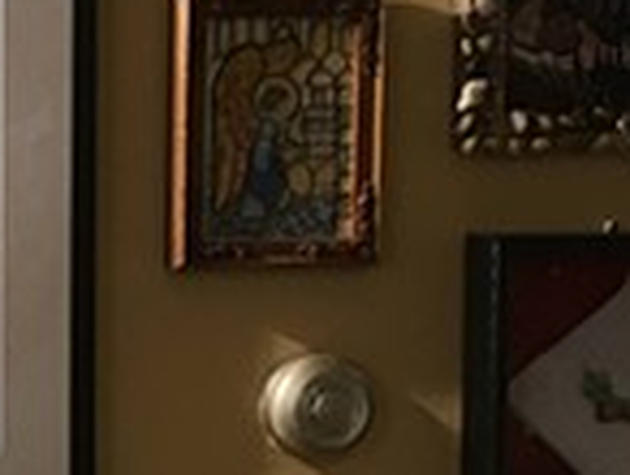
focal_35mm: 127
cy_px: 285
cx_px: -453
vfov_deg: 11.7
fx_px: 2315
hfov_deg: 14.0
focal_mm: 4.2
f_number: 2.2
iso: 80
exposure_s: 1/30
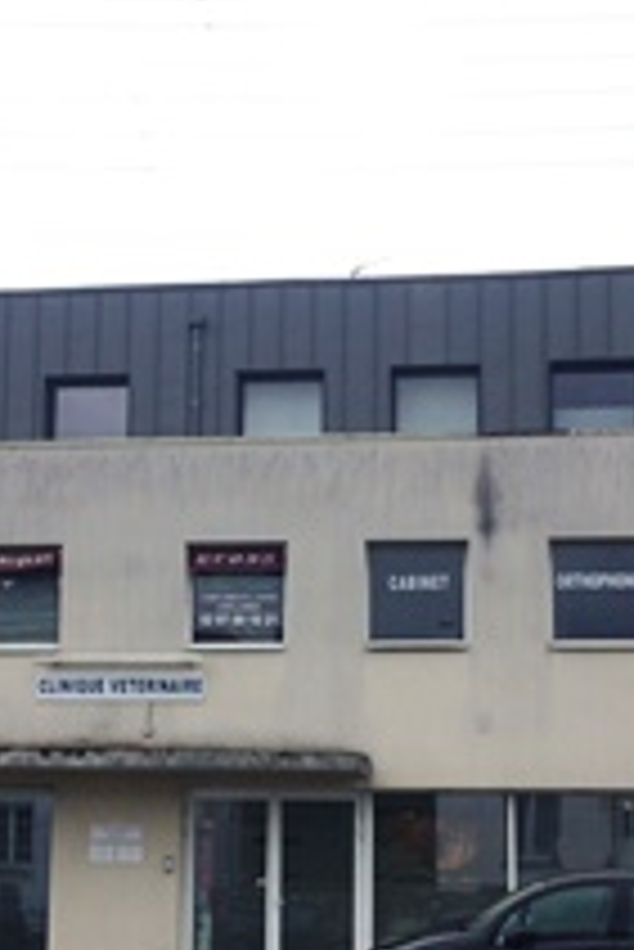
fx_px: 1688
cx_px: 247
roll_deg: -0.8
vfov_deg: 31.2
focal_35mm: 64
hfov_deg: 21.2
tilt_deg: +8.5
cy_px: 617
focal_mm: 4.15
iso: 32
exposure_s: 1/1786
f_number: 2.2
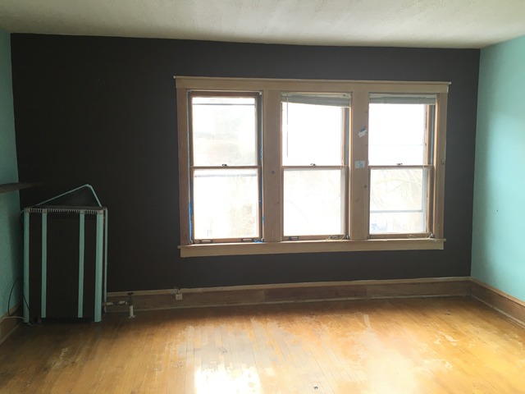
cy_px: 197
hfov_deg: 61.7
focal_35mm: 29
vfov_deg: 48.2
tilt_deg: -5.5
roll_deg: +0.1
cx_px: 262
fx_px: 440
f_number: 2.2
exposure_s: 1/40
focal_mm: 4.15
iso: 25
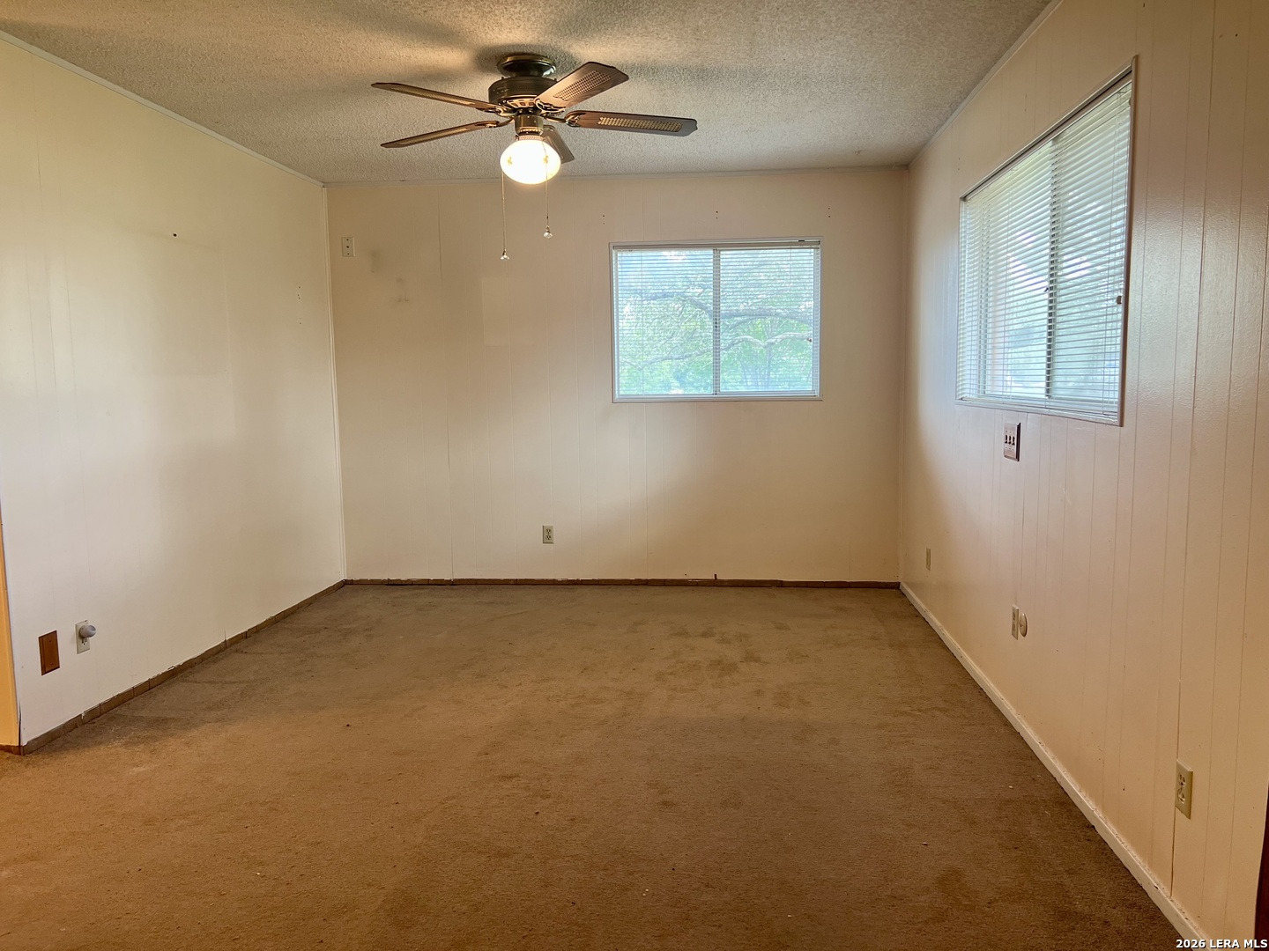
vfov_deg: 53.1
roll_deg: +0.1
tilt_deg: -6.9
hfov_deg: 67.3
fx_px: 953
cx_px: 634
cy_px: 476
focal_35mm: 26
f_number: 1.5
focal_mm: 5.7
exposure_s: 1/60
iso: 80
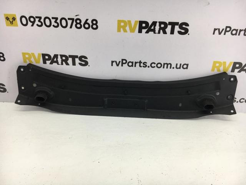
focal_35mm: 29
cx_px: 123
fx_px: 206
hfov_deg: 61.7
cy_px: 92
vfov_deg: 48.2
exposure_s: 1/50
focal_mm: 4.15
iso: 25
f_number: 2.2
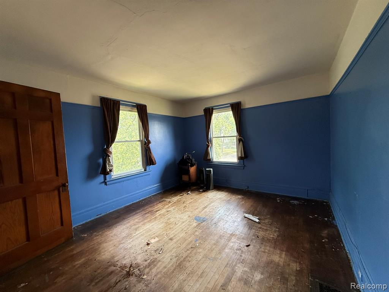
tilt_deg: -2.1
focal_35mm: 14
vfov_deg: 85.7
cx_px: 194
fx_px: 157
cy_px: 146
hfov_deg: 102.1
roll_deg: +2.7
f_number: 2.2
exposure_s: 1/99
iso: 200
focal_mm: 2.22
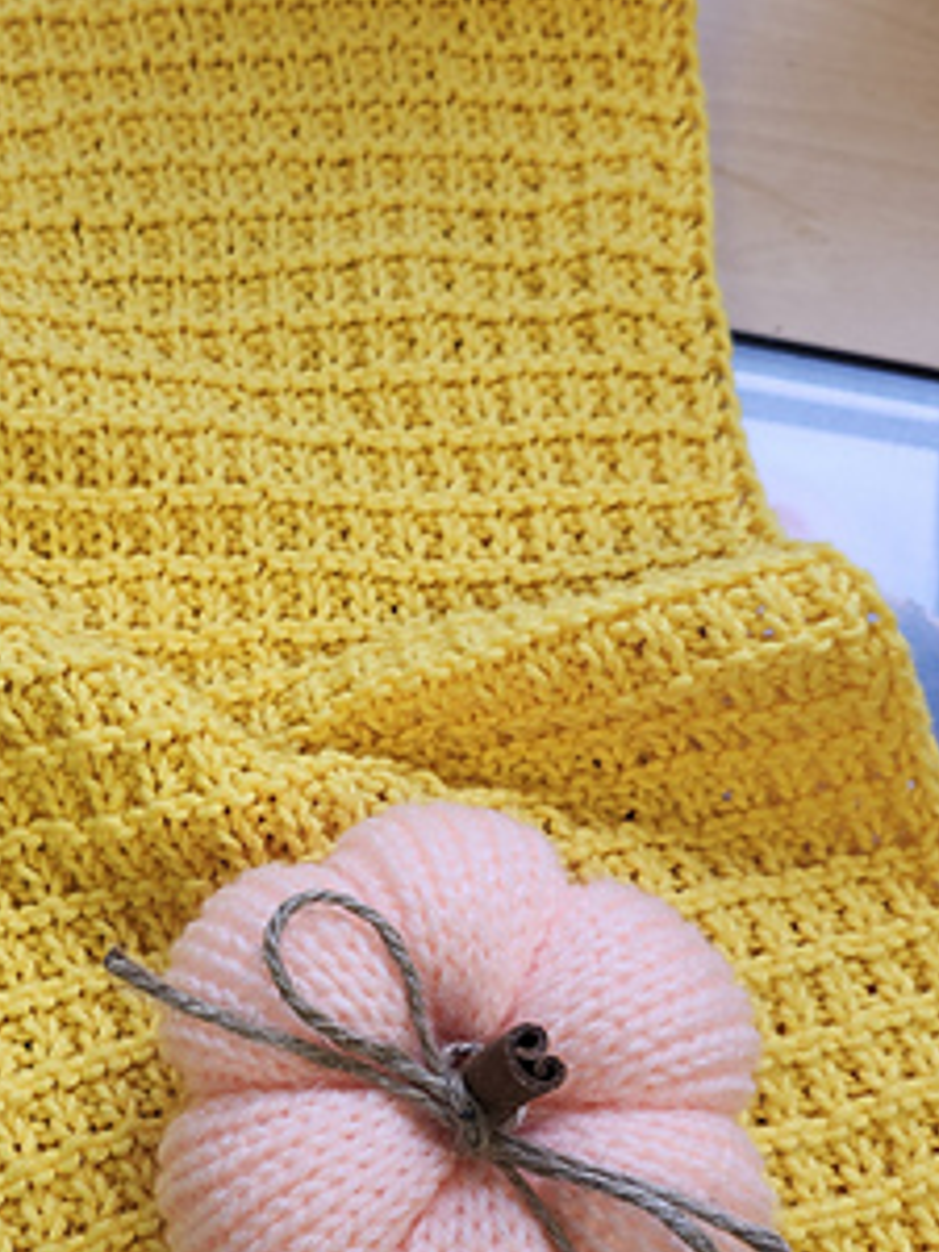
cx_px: 207
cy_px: 826
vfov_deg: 38.5
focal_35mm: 49
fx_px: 1772
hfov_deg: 29.1
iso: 64
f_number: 1.8
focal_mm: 5.54
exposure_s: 1/180
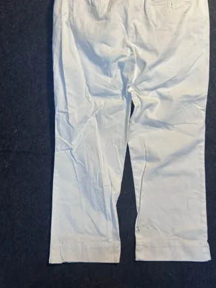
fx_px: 266
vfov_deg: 56.3
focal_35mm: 32
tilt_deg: -61.8
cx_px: 130
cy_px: 113
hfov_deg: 43.9
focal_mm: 5.7
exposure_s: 1/100
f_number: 1.5
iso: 125
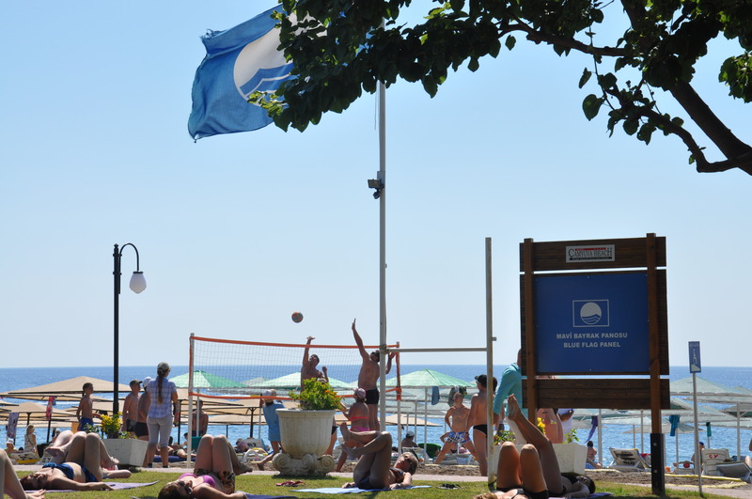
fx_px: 1627
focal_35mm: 78
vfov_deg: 17.4
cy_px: 250
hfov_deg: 26.0
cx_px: 376
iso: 320
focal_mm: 52
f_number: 11
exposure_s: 1/500
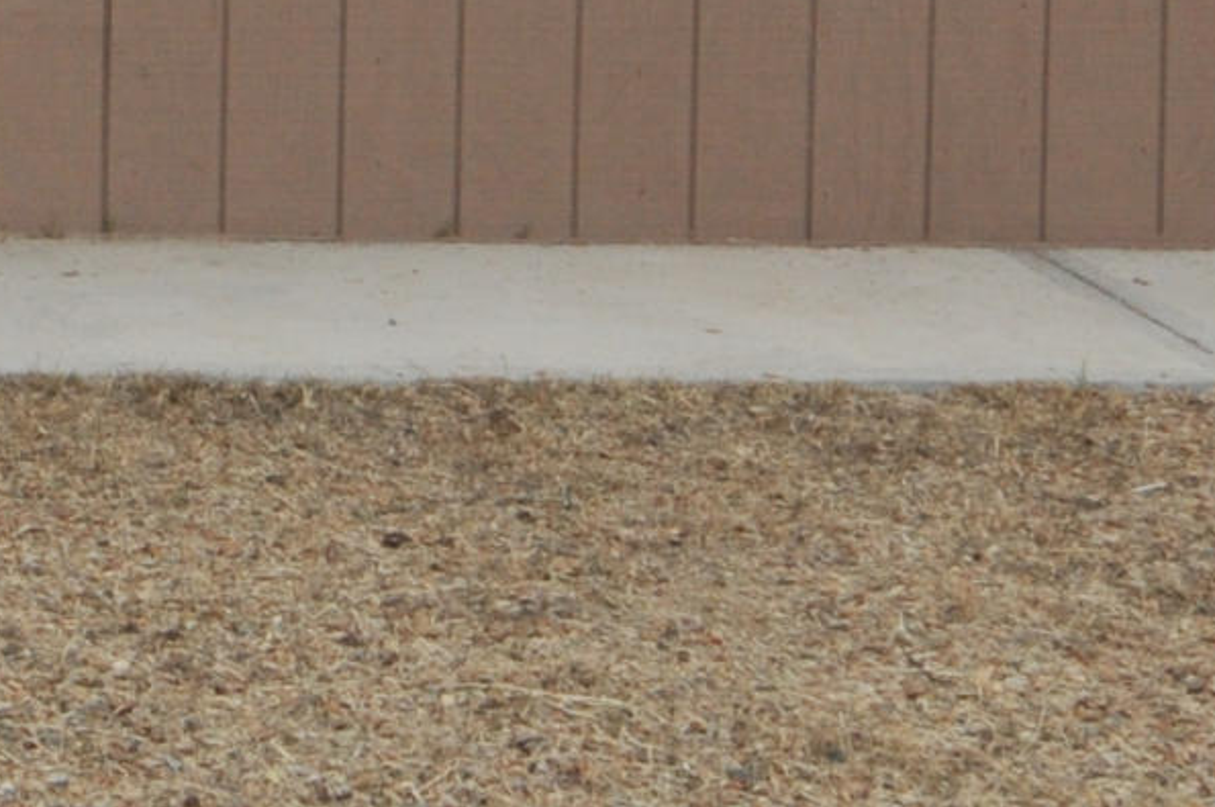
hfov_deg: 14.7
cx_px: -658
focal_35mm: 129
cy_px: -556
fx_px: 4332
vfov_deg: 10.1
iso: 320
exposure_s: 1/250
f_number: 10
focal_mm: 17
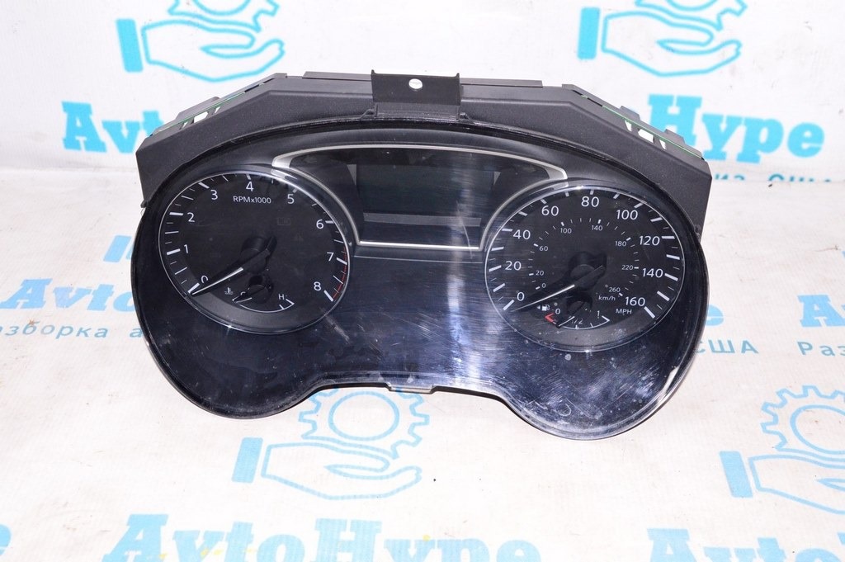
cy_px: 281
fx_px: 985
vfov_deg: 31.8
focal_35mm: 42
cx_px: 422
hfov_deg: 46.4
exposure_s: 1/200
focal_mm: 28
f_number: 8
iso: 1600
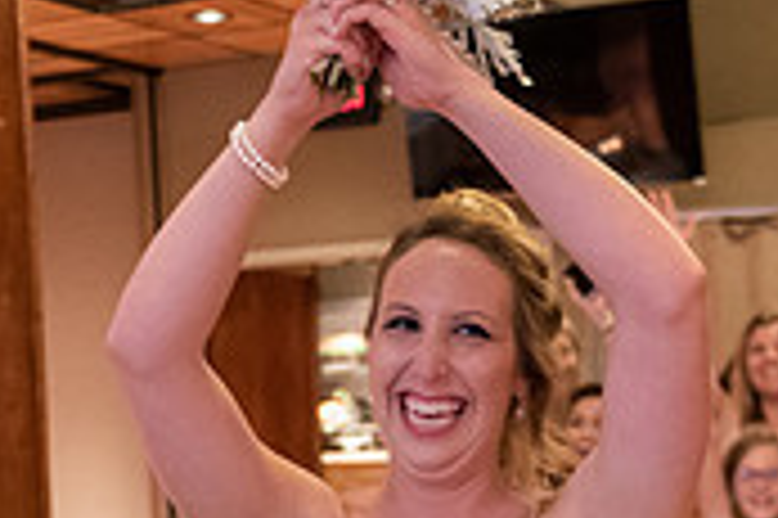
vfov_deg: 14.3
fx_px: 2029
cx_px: 391
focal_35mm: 94
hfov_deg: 21.7
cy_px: 498
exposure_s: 1/60
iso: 6400
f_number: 2.8
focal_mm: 28
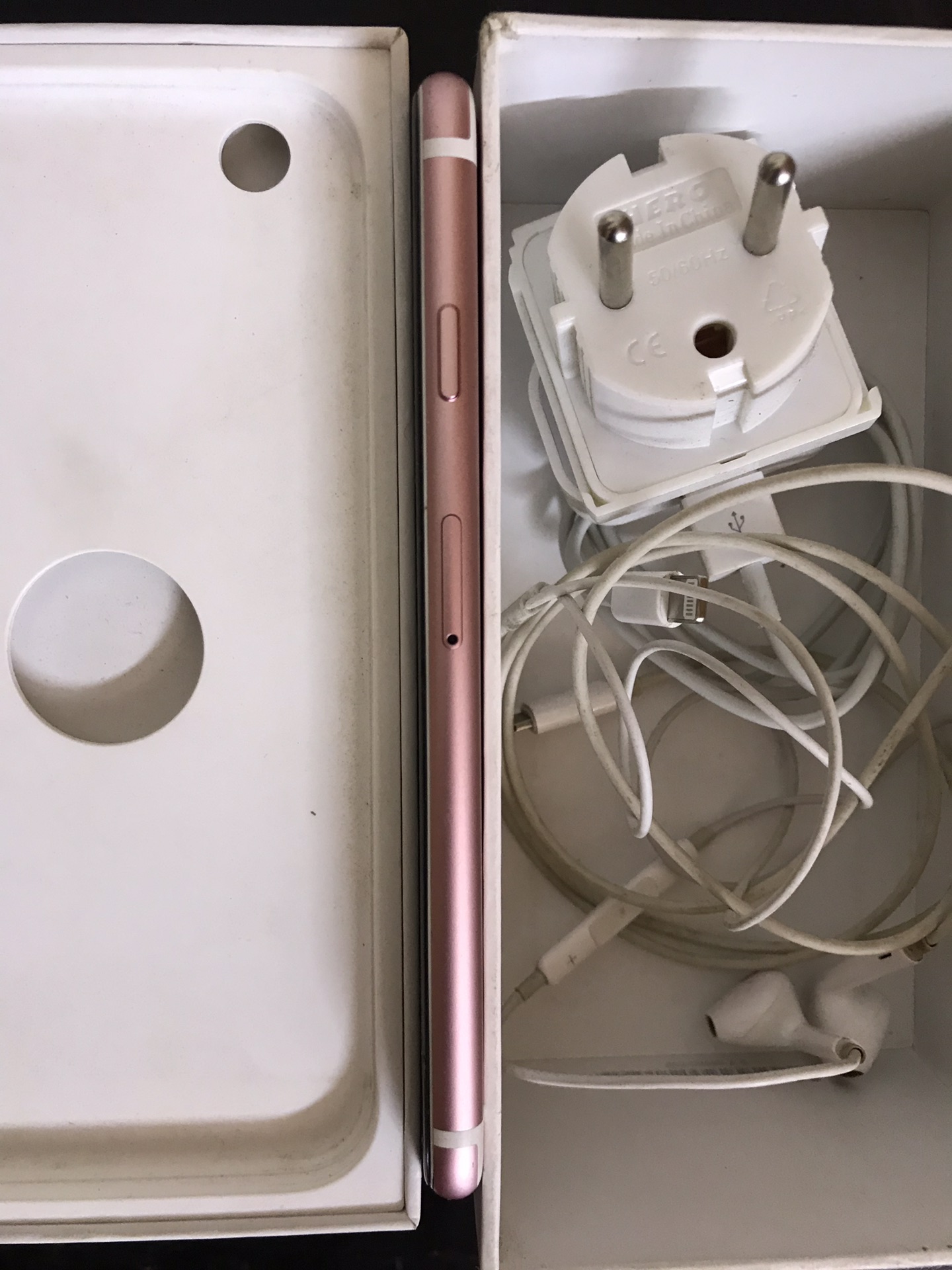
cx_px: 476
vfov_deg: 63.4
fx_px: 1027
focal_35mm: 28
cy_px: 635
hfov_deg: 49.7
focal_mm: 3.99
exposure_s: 1/17
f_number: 1.8
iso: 50
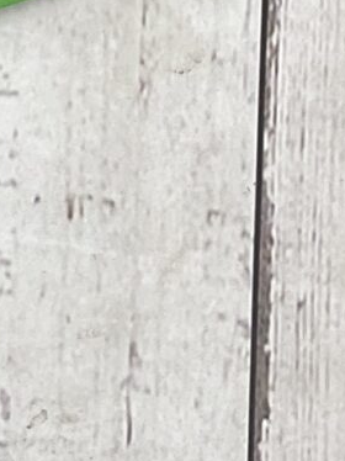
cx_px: -290
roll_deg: +0.5
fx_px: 2368
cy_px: -874
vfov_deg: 9.2
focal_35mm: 178
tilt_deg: -2.7
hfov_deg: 8.0
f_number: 1.8
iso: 80
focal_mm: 4.25
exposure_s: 1/120
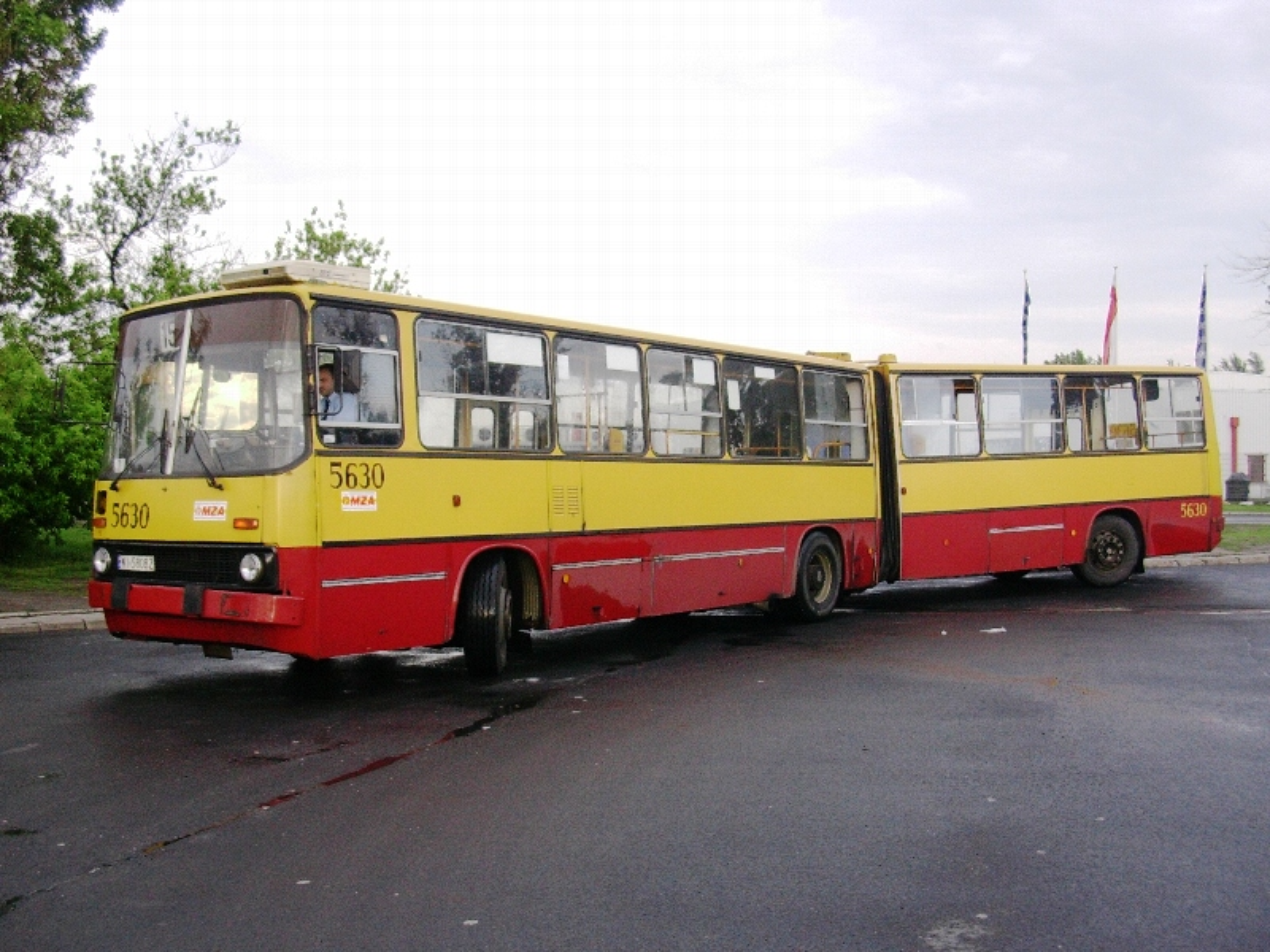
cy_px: 476
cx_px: 635
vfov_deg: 38.7
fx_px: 1357
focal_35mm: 37
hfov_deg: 50.1
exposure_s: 1/181
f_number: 2.7
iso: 70
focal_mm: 5.6
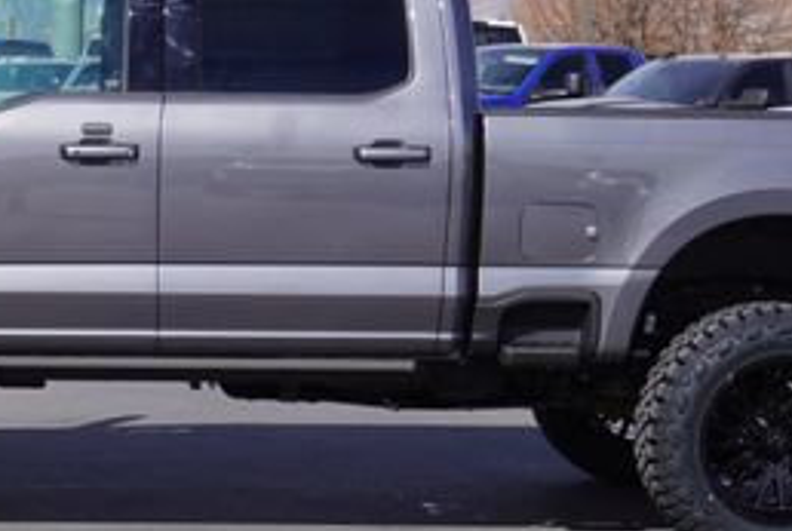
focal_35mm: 119
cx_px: 203
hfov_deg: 17.1
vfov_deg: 11.6
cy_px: 310
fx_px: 2622
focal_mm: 32
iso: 100
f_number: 11
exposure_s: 1/125
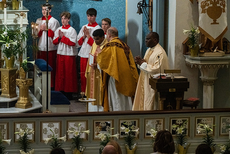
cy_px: 77
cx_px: 115
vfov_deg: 6.9
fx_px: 1278
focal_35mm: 200
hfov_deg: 10.3
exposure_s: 1/60
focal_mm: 200
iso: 5000
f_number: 16
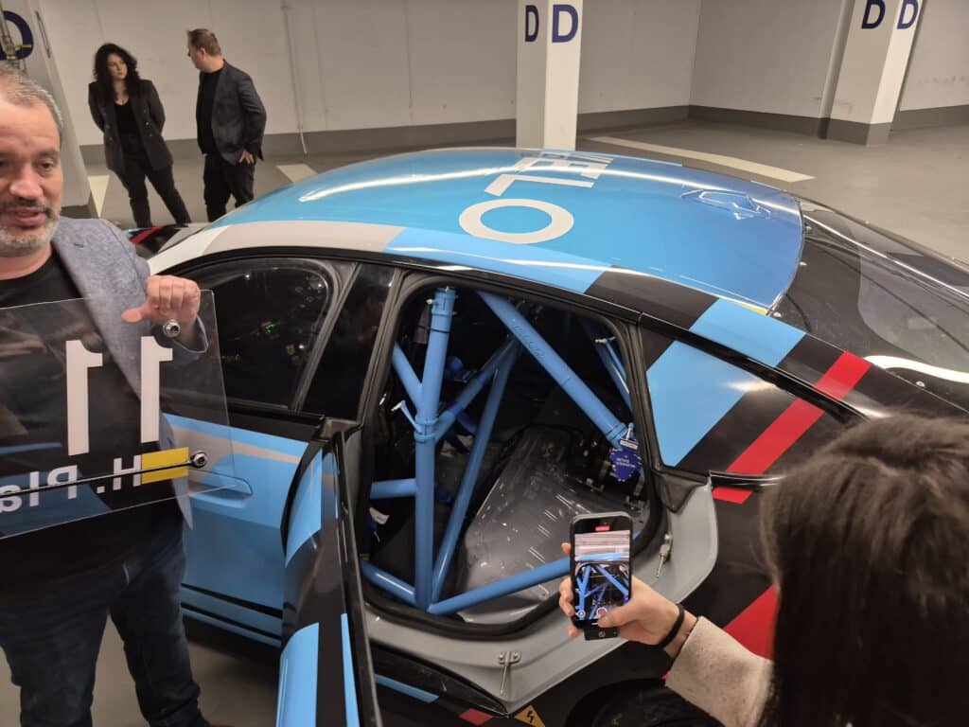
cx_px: 484
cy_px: 364
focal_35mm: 23
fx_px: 644
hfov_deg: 73.9
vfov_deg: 58.9
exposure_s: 1/100
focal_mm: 5.4
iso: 250
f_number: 1.8
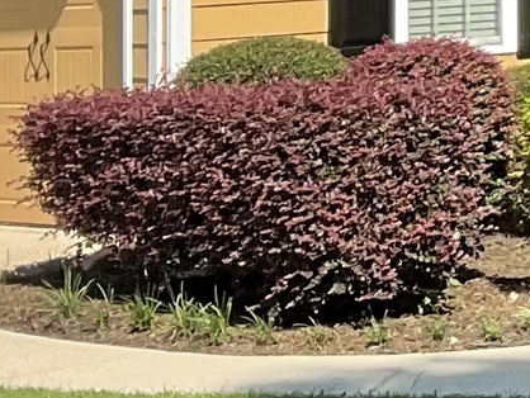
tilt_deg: +5.4
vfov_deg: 6.7
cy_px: -455
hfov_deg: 8.3
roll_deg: +2.2
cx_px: 1409
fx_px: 3263
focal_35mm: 213
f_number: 1.8
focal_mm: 3
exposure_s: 1/1076
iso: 16
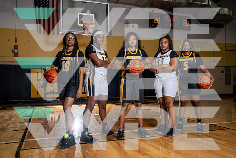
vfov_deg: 41.1
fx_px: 210
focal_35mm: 32
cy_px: 79
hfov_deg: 58.7
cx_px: 118
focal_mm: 32
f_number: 9
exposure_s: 1/200
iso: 320
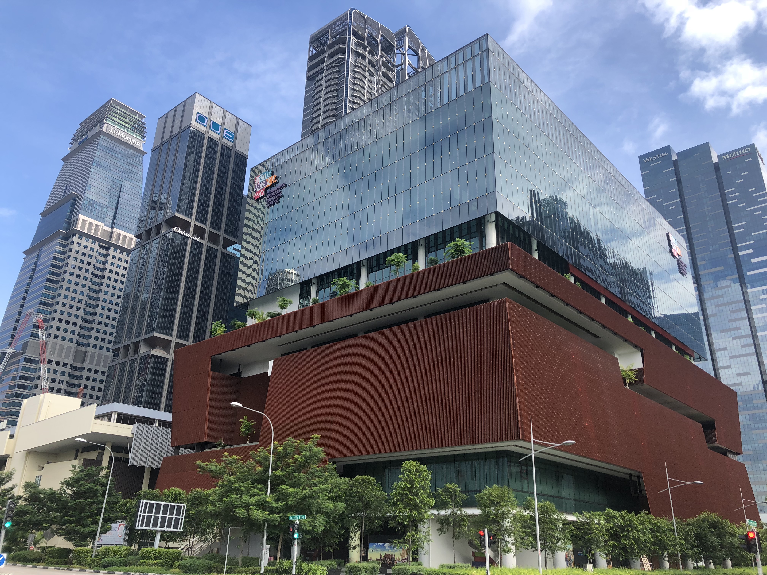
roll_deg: -1.8
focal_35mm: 28
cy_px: 288
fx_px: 620
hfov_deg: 63.4
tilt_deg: +22.9
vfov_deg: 49.7
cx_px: 384
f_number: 1.8
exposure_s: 1/750
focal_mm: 3.99
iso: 20
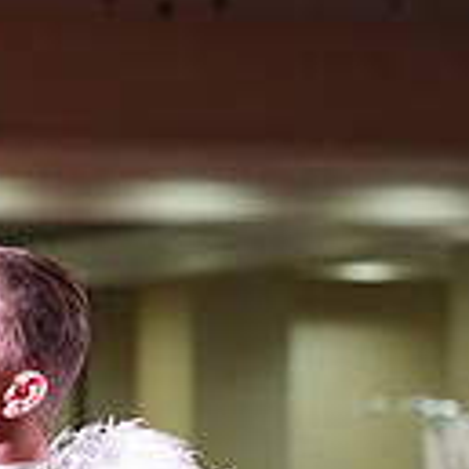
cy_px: 1018
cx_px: -49
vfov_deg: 3.9
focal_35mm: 445
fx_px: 6821
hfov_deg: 3.9
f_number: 4.5
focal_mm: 116
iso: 4000
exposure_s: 1/200
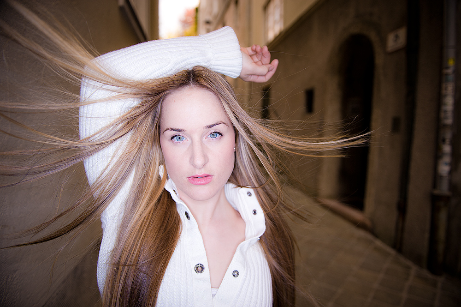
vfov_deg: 53.1
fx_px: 307
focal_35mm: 24
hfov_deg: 73.8
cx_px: 230
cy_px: 154
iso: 200
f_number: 2.8
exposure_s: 1/800
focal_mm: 24
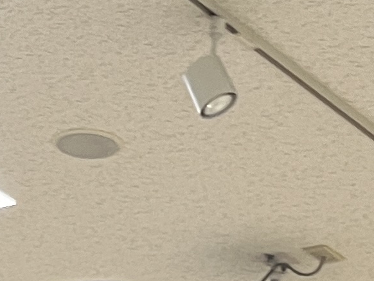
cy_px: 886
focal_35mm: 180
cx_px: -263
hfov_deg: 10.4
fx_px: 1946
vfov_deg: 7.2
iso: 80
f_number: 1.6
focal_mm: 5.1
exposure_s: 1/60
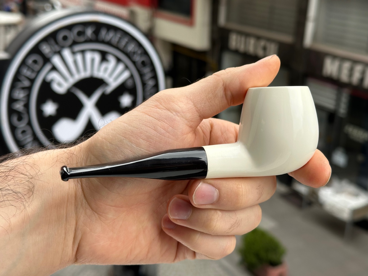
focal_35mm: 48
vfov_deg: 30.3
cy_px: 138
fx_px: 510
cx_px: 184
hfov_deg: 39.7
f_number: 1.78
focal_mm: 6.86
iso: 64
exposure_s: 1/729
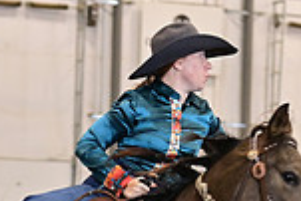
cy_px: 347
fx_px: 2770
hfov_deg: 6.2
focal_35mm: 331
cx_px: 8
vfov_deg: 4.1
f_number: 4
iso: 2000
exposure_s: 1/250
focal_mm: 86
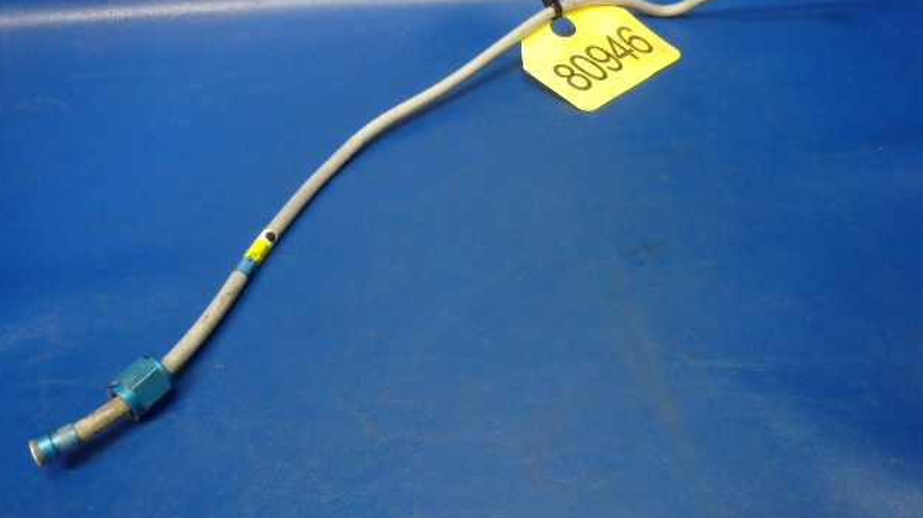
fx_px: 759
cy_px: 222
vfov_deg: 37.7
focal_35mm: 31
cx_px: 460
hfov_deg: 62.6
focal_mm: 5
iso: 800
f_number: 3.9
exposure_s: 1/30
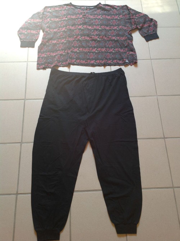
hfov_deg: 40.6
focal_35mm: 35
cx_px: 90
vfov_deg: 52.7
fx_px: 243
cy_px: 120
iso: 64
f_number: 2.4
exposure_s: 1/24
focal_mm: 4.28
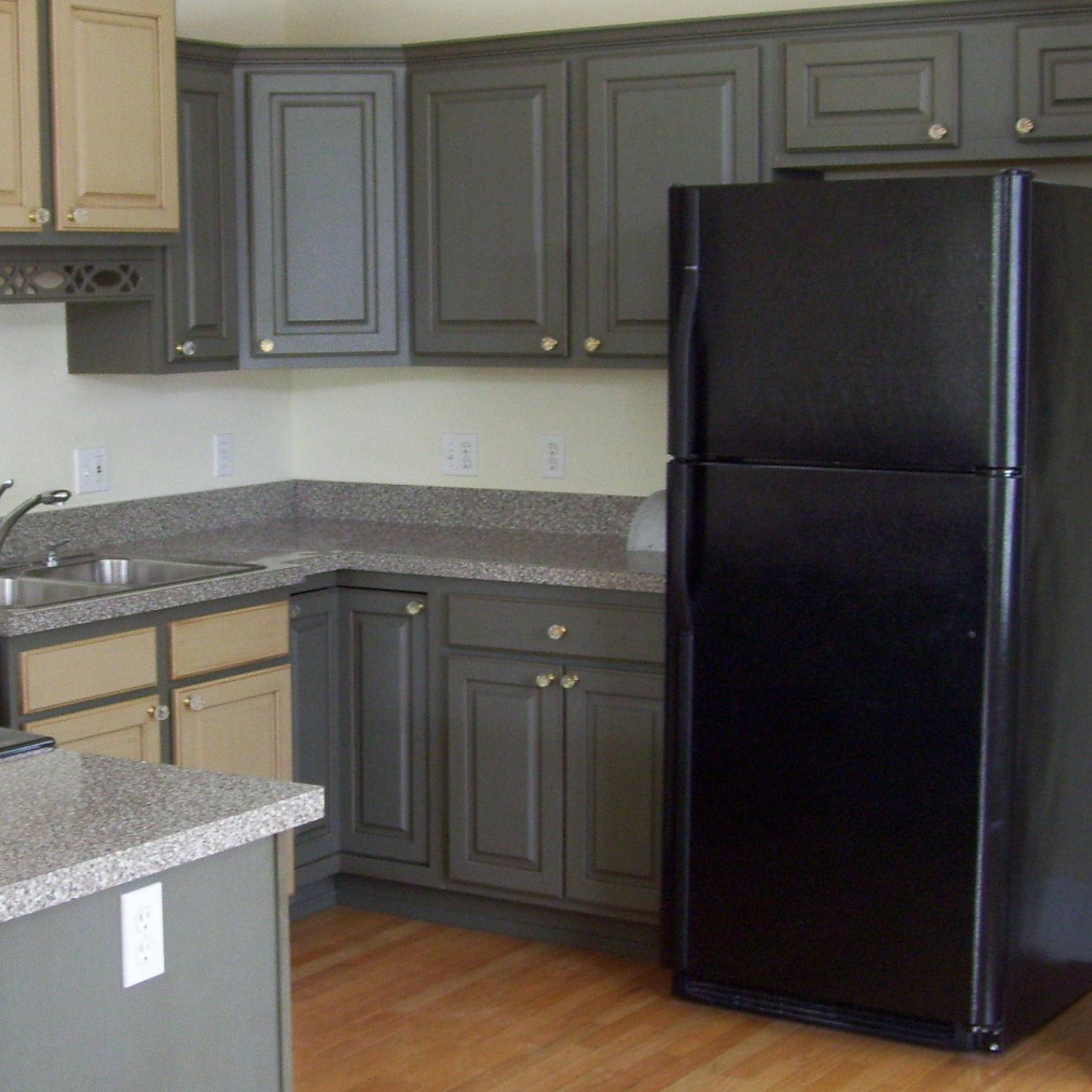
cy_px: 610
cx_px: 246
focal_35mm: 61
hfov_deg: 27.7
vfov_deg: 28.1
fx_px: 2177
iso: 160
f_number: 2.7
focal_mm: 6
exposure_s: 1/25
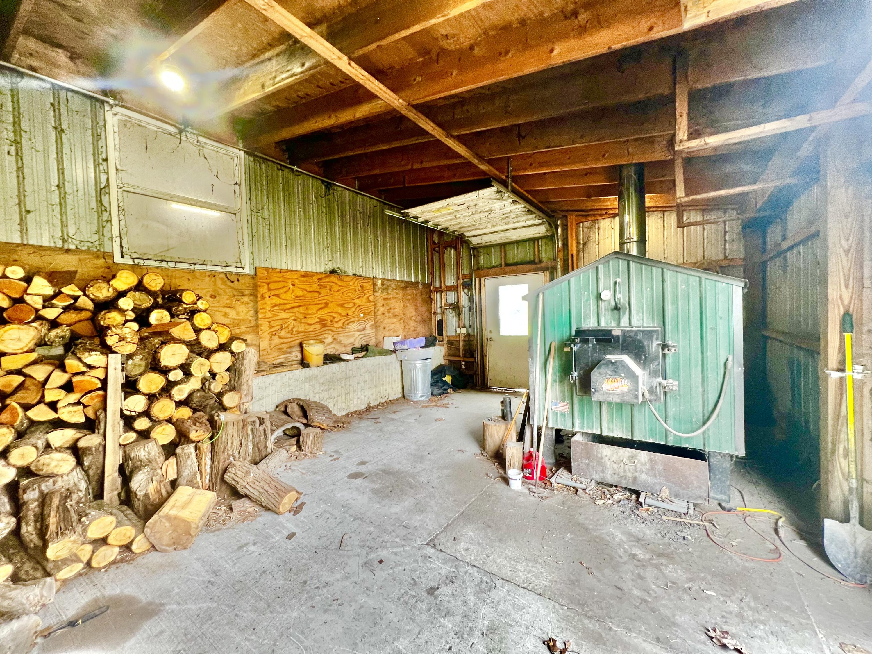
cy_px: 327
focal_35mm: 13
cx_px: 436
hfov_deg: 106.2
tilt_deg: -2.3
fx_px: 327
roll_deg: +1.9
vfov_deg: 89.9
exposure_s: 1/60
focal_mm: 1.57
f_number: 1.8
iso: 200
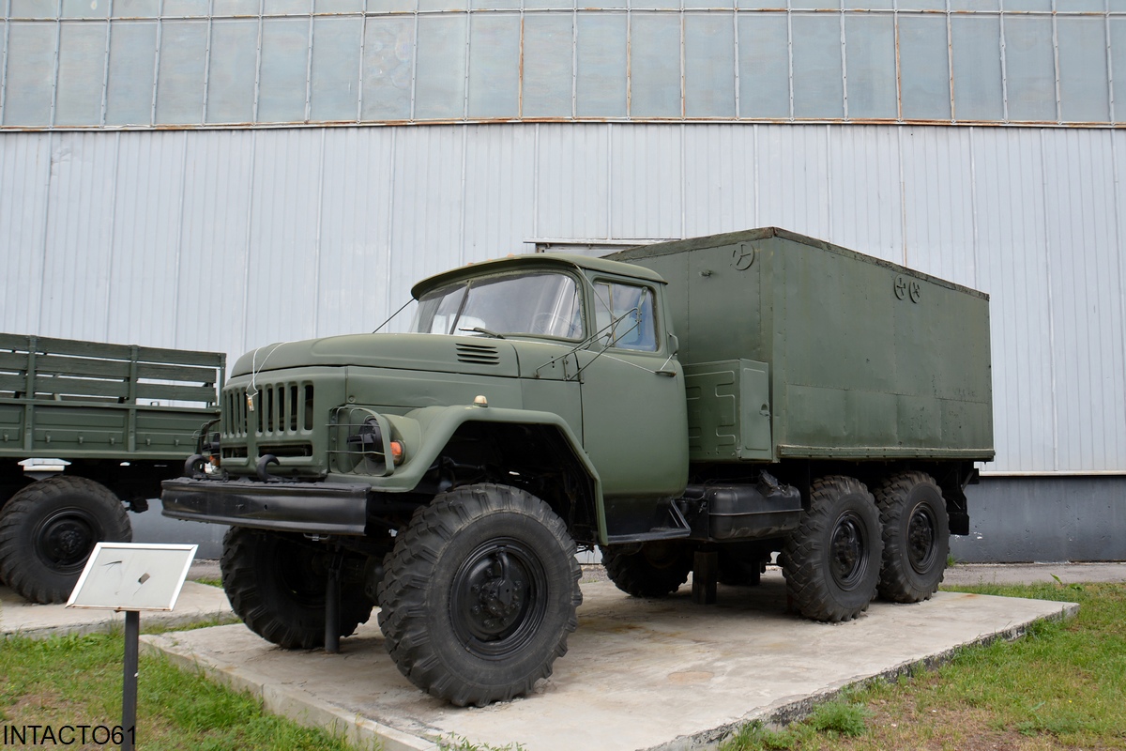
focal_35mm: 27
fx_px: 844
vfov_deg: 47.9
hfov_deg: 67.4
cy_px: 376
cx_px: 563
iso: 200
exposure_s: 1/200
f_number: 7.1
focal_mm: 18
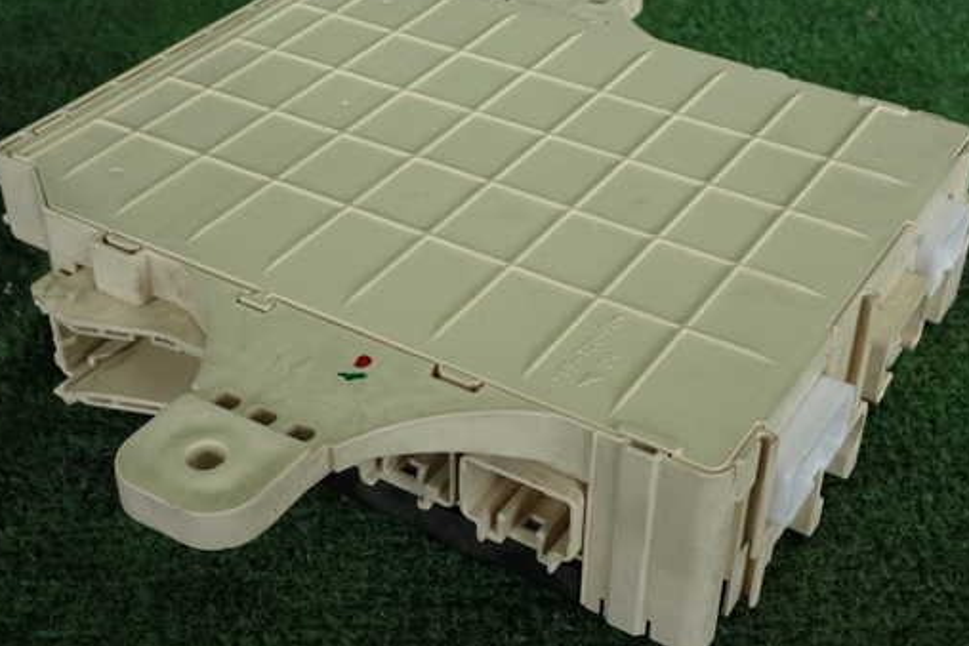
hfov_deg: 36.9
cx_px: 483
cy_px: 297
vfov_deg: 25.1
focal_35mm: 54
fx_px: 1454
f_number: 2.9
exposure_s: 1/125
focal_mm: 7.84
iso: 320
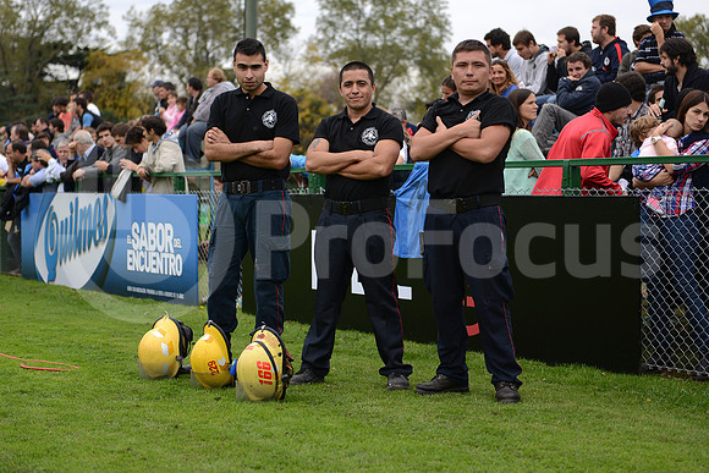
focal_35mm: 70
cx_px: 354
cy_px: 236
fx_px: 1379
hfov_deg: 28.8
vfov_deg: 19.5
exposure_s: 1/2000
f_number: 2.8
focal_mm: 70
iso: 400
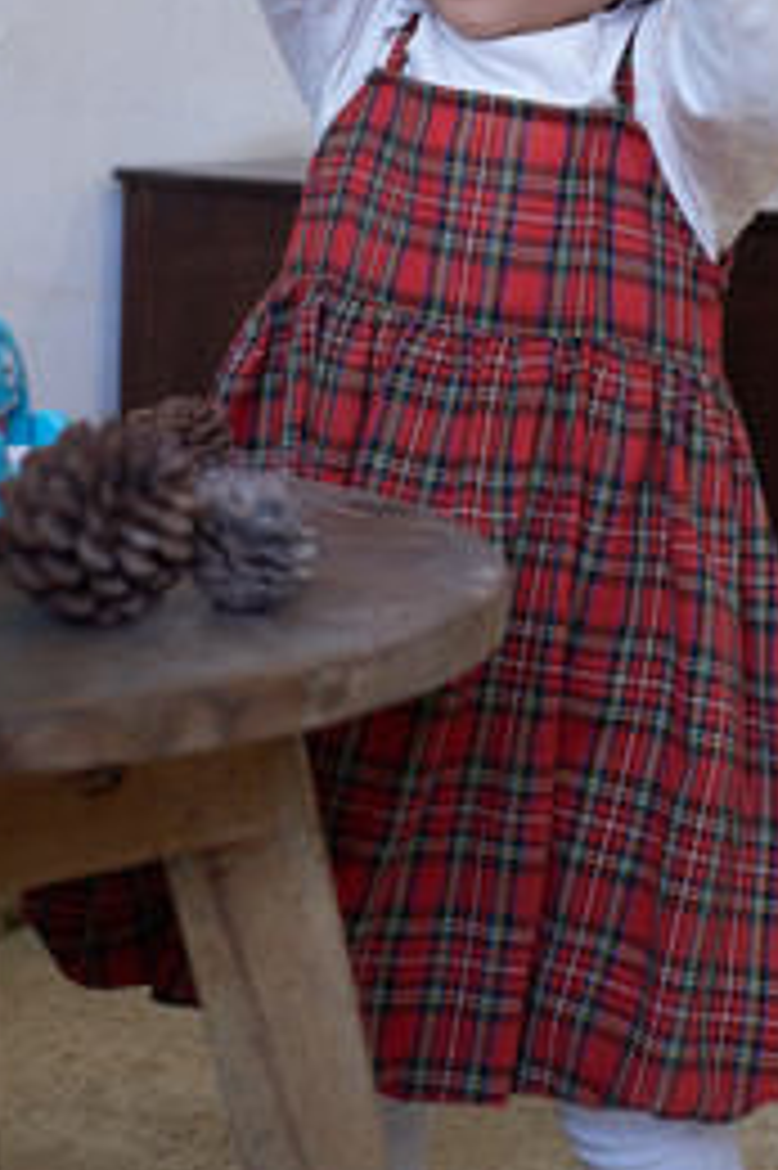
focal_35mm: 102
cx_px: 510
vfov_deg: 19.7
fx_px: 3311
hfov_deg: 13.4
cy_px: 130
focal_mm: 35
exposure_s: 1/180
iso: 500
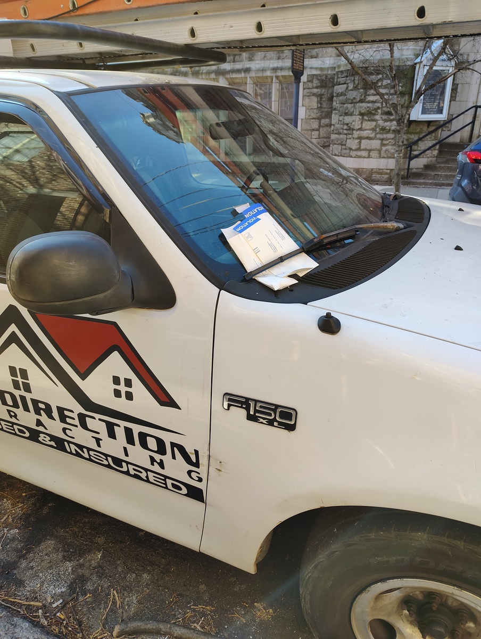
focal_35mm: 24
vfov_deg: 71.5
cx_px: 240
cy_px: 320
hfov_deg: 57.0
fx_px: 443
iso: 104
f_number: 1.8
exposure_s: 1/120
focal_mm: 5.56
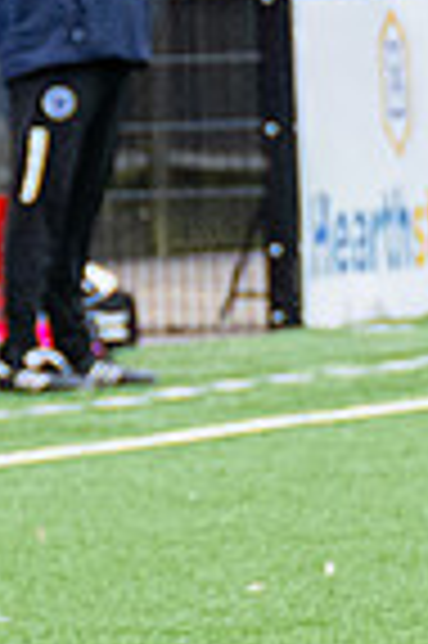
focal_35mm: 914
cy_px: 7
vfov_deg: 2.3
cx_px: 1487
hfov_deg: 1.5
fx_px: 16338
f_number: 4
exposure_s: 1/1250
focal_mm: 86
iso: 800
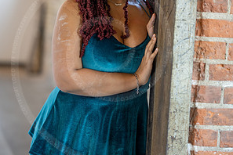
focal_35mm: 129
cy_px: 68
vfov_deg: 10.6
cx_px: 117
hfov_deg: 15.9
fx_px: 835
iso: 500
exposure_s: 1/100
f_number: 1.8
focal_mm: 85
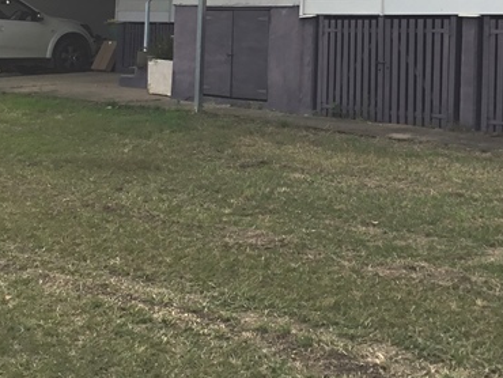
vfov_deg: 21.2
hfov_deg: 28.7
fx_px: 974
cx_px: 341
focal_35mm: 67
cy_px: 5
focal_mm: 3.3
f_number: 2.4
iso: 25
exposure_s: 1/418
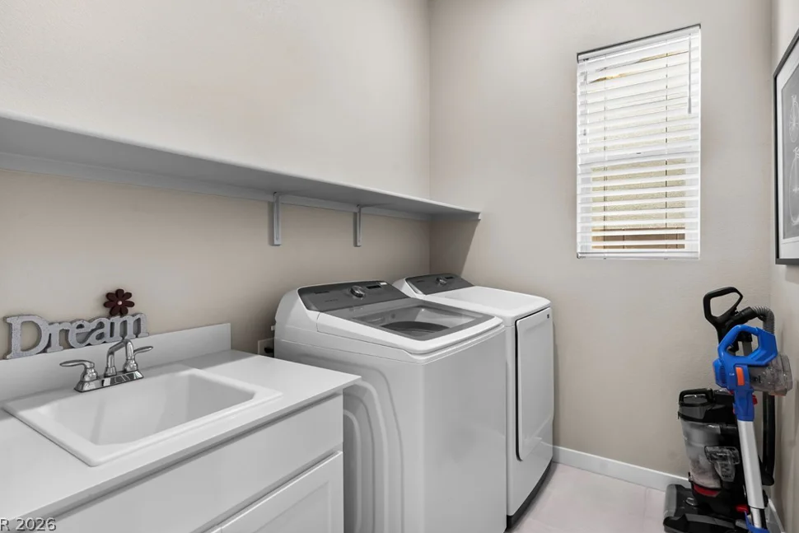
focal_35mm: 19
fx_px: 422
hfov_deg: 86.9
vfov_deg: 64.5
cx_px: 395
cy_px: 255
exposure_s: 1/6
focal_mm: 18
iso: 400
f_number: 8
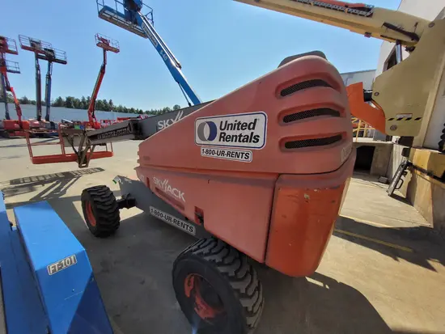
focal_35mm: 13
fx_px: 167
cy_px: 167
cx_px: 222
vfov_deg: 90.0
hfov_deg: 106.2
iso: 40
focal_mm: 1.74
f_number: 2.2
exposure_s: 1/1414
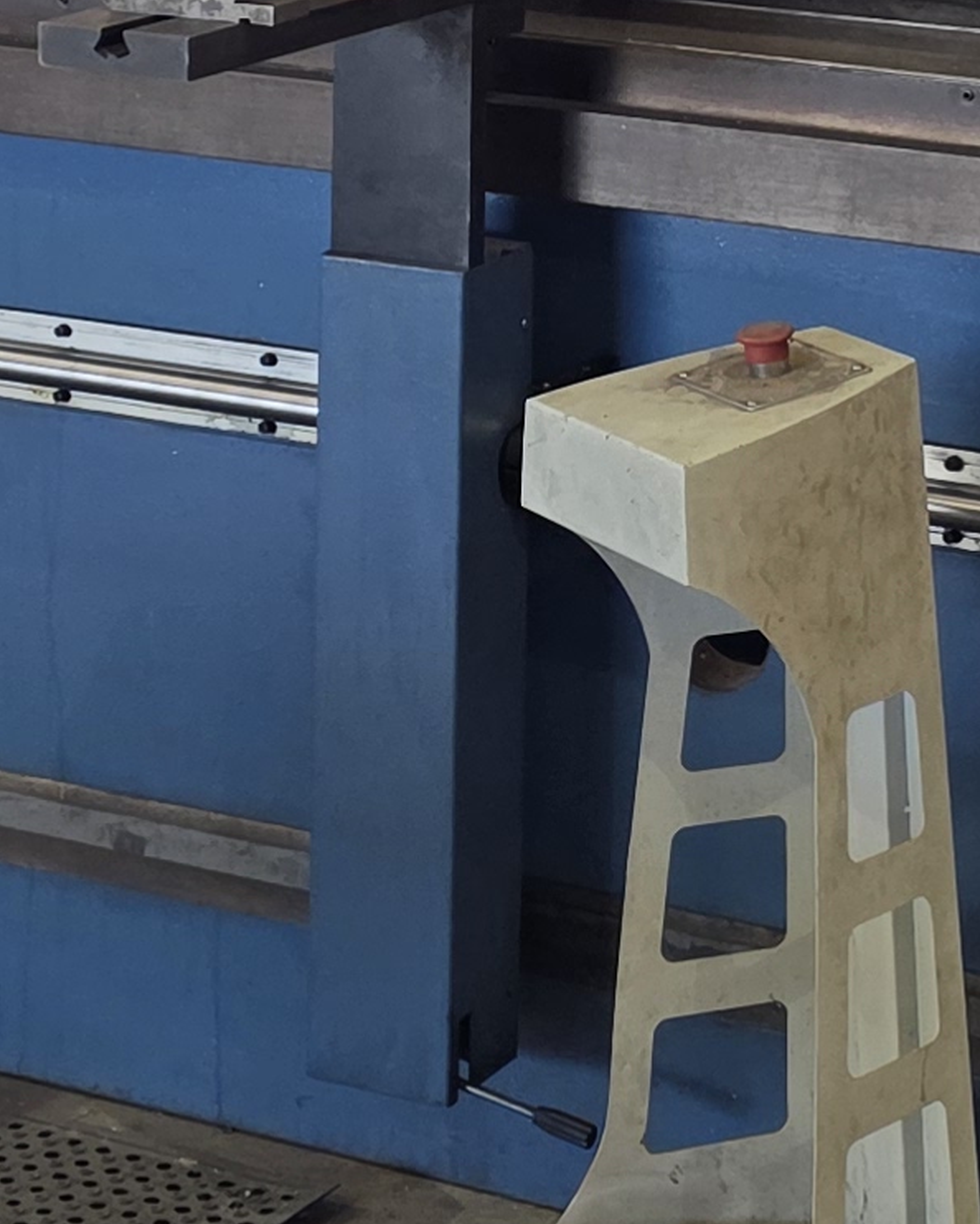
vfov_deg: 15.4
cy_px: -147
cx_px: 574
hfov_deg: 12.7
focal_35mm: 121
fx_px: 4385
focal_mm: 6.25
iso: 160
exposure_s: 1/180
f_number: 1.7
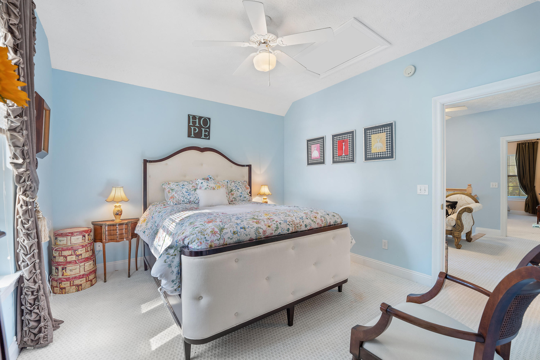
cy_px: 180
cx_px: 270
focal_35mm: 15
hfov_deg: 100.4
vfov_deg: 77.3
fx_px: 225
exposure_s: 1/8
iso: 320
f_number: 8
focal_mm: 15
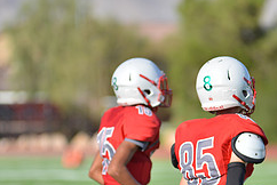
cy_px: 154
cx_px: 230
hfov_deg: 4.3
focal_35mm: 479
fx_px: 3690
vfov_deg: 2.9
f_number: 2.8
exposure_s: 1/1600
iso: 100
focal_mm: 200
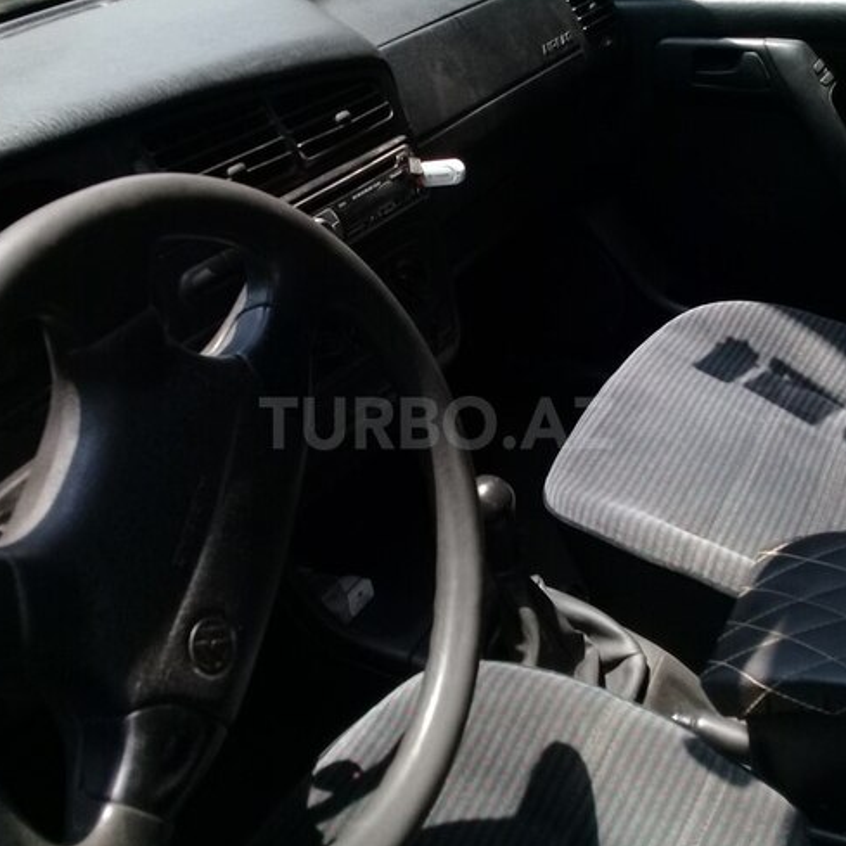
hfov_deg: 44.9
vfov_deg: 44.9
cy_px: 423
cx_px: 436
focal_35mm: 37
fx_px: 1023
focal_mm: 3.3
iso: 64
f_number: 2.2
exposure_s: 1/267
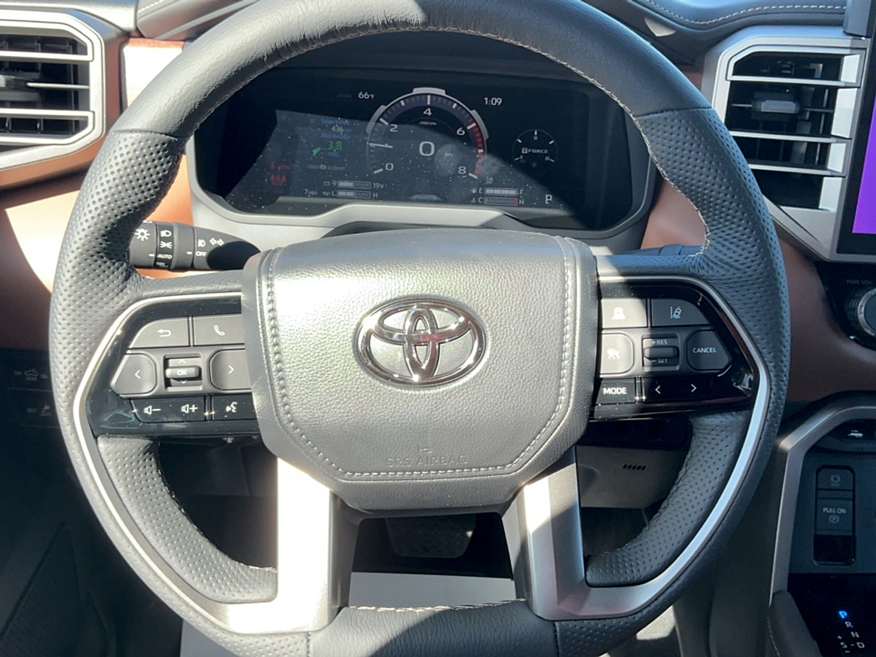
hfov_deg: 60.0
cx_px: 438
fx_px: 759
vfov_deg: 46.8
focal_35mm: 30
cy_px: 328
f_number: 1.8
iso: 25
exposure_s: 1/120
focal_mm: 3
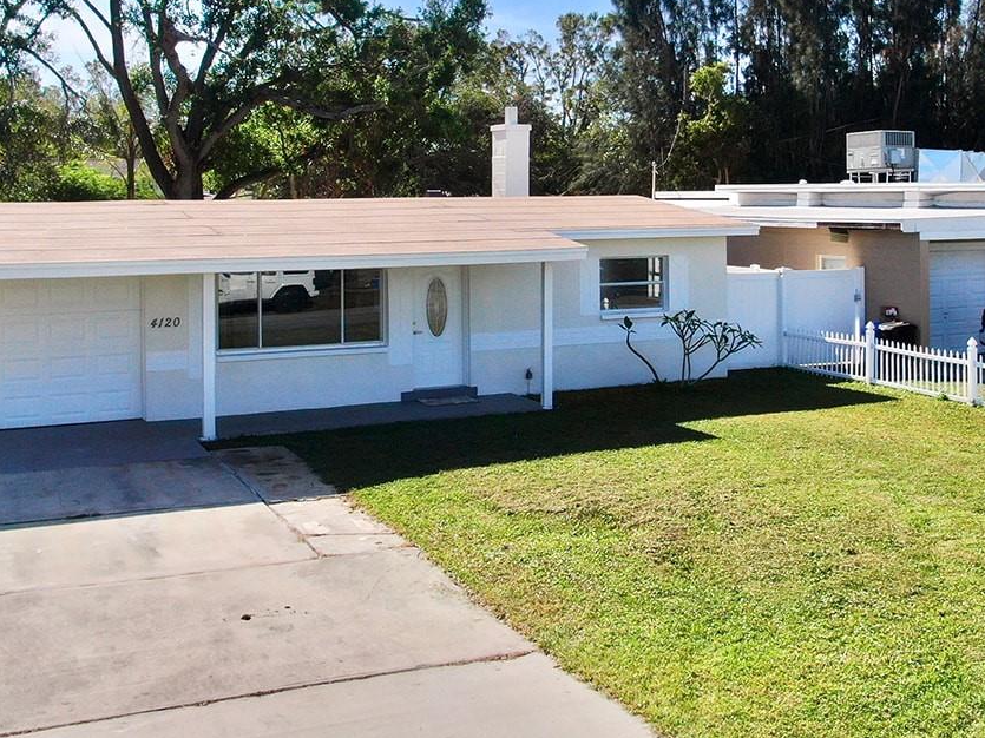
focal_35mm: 46
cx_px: 543
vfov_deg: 31.1
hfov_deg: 41.2
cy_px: 204
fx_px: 1309
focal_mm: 4.39
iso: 110
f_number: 2.8
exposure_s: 1/1600
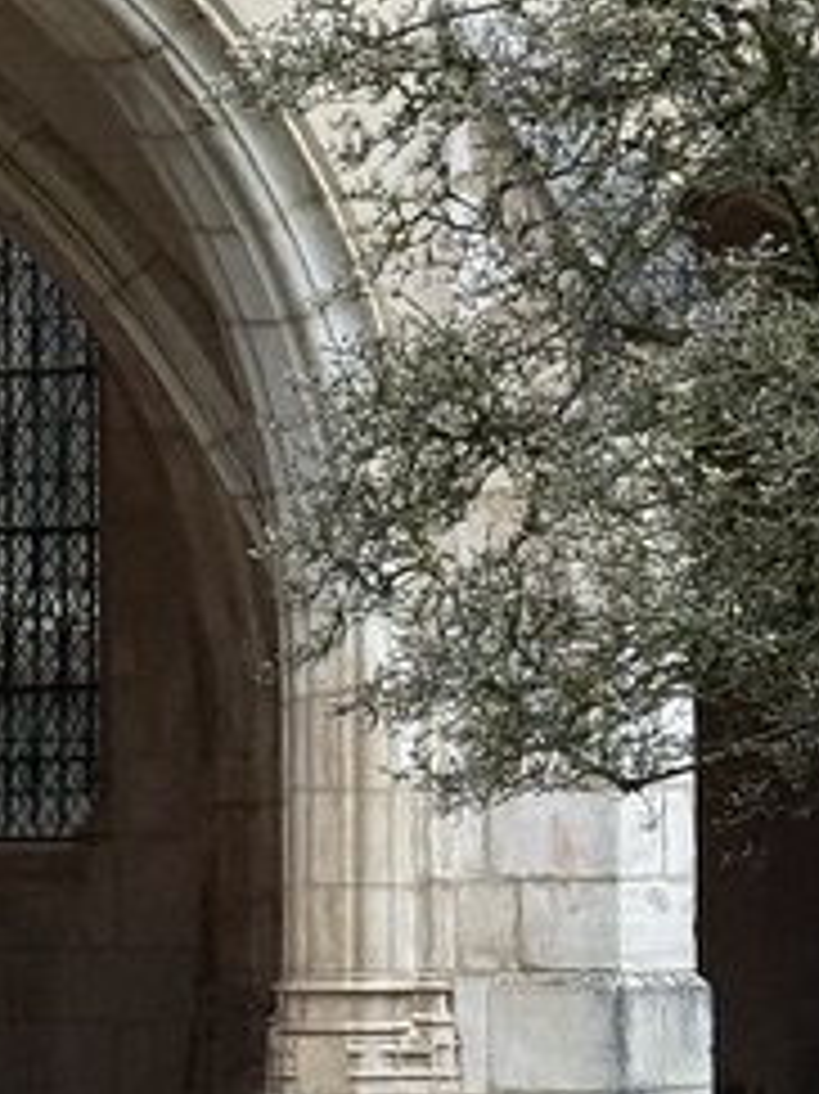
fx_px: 6378
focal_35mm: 202
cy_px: 855
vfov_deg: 9.8
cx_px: 1179
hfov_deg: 7.2
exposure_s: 1/163
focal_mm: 6.76
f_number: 1.78
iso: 200
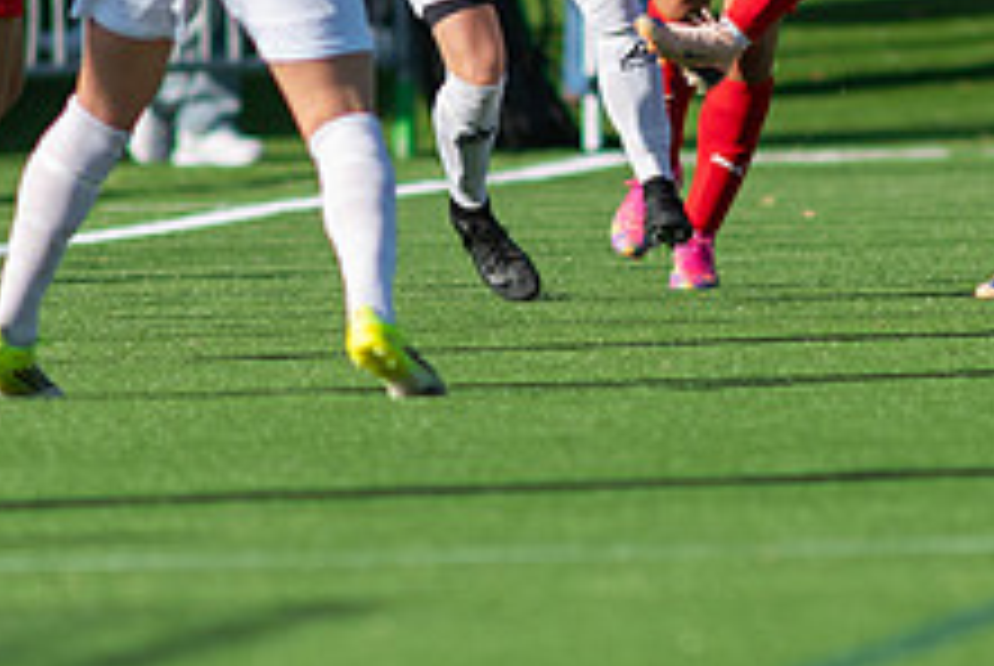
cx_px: 873
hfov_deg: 1.3
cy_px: 29
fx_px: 43462
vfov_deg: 0.9
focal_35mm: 1572
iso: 125
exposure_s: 1/2500
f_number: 2.8
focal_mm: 300
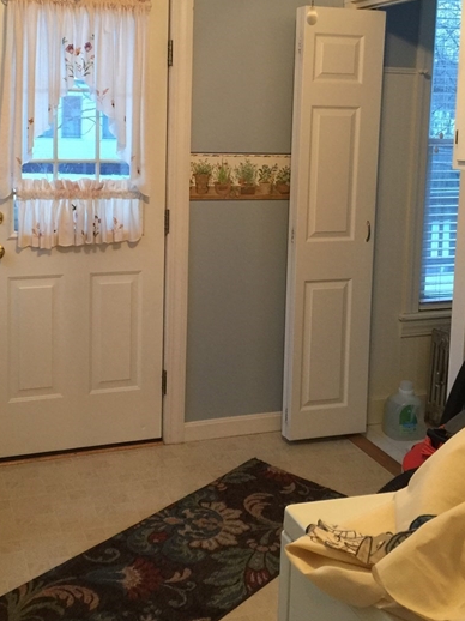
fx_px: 771
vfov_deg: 43.3
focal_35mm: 43
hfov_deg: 33.4
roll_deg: +0.0
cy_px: 211
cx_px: 169
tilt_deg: -4.7
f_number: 2.2
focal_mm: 4.15
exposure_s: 1/15
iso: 100
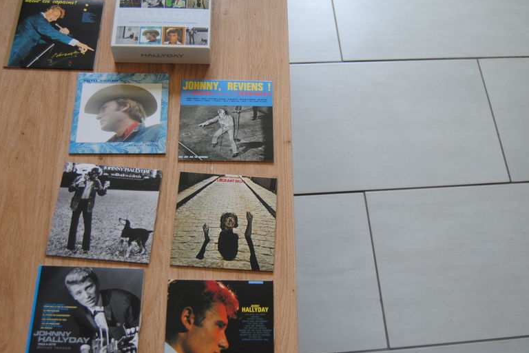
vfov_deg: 31.2
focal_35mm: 43
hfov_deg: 45.4
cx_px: 264
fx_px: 632
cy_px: 184
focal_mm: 22
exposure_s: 1/50
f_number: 3.5
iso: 200
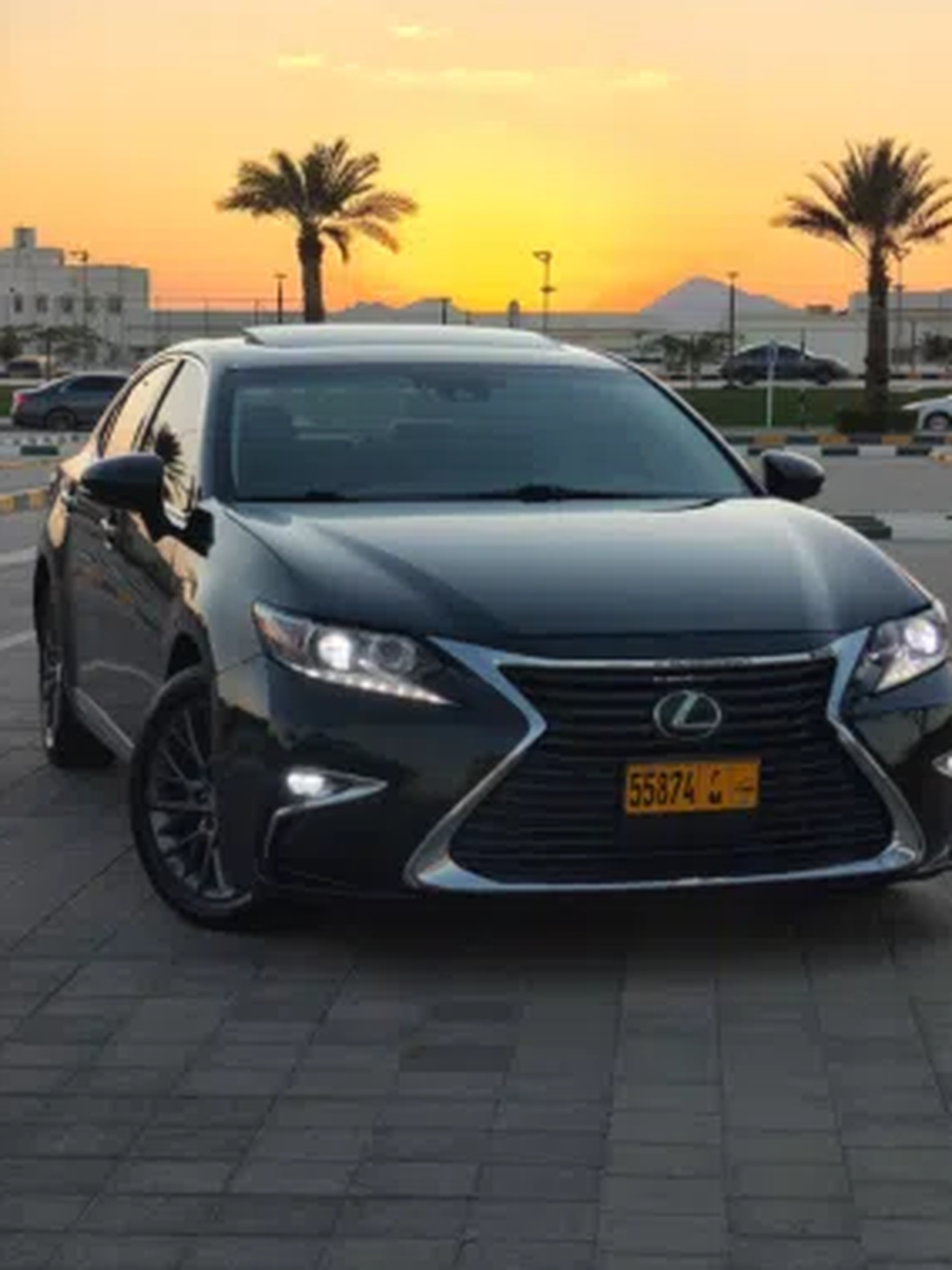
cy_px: 603
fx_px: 2752
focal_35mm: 75
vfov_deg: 26.0
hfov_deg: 19.6
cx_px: 499
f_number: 4.5
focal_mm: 13.3
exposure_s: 1/100
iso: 64
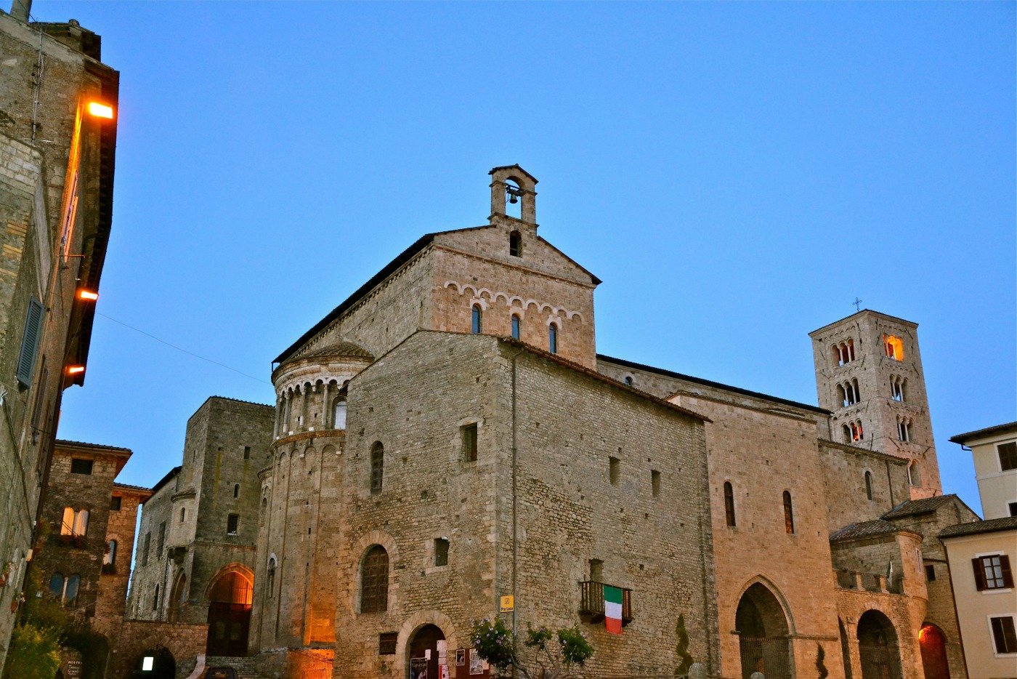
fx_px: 1017
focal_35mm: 36
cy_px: 340
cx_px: 508
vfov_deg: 36.9
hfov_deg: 53.1
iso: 1800
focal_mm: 24
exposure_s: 1/60
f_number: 3.8
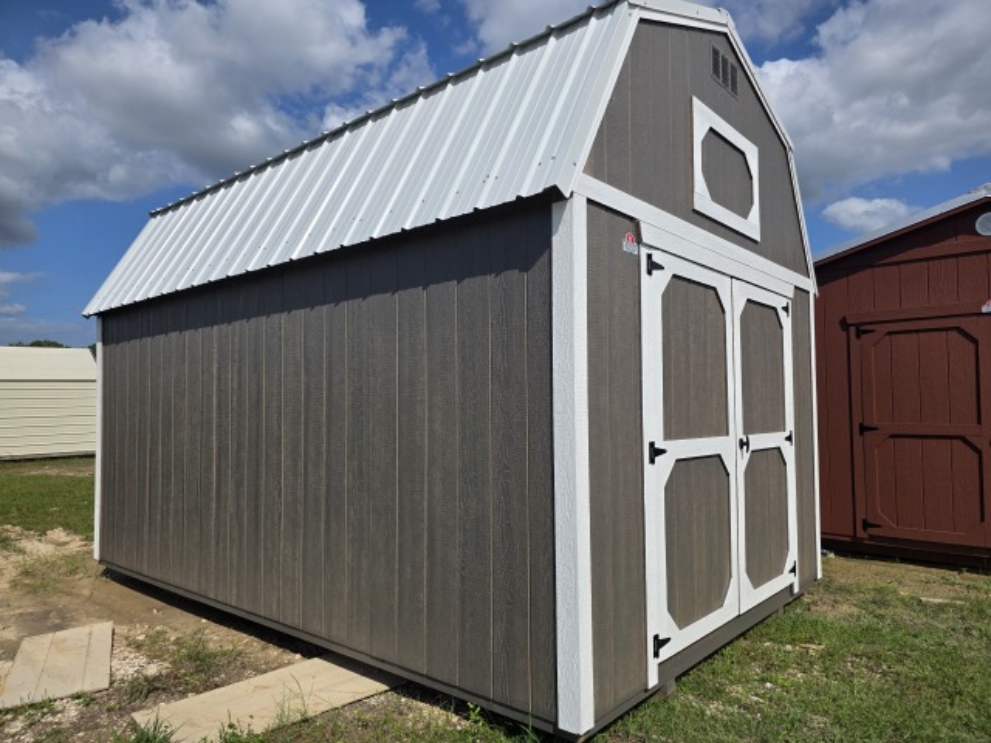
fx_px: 658
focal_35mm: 23
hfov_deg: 73.9
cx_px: 496
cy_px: 372
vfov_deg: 58.9
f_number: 1.7
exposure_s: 1/7944
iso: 50
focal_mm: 6.3
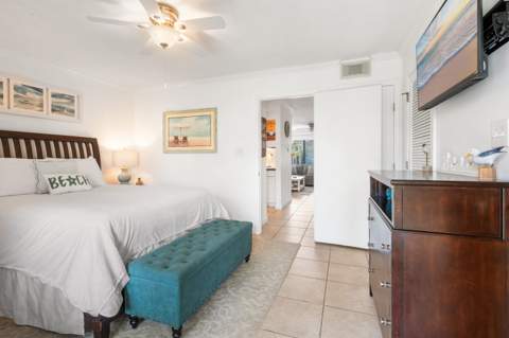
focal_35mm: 16
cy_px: 169
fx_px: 233
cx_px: 254
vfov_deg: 71.9
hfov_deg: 95.0
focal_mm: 16.5
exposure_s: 1/15
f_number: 10
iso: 1600
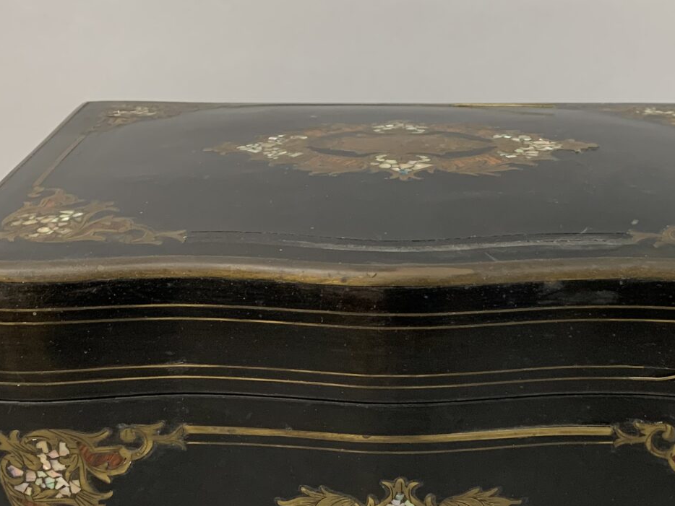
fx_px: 1112
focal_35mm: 57
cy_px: 427
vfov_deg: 25.1
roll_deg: +0.0
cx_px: 402
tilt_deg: -30.6
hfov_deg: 33.7
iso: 160
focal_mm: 4.25
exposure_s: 1/50
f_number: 1.8
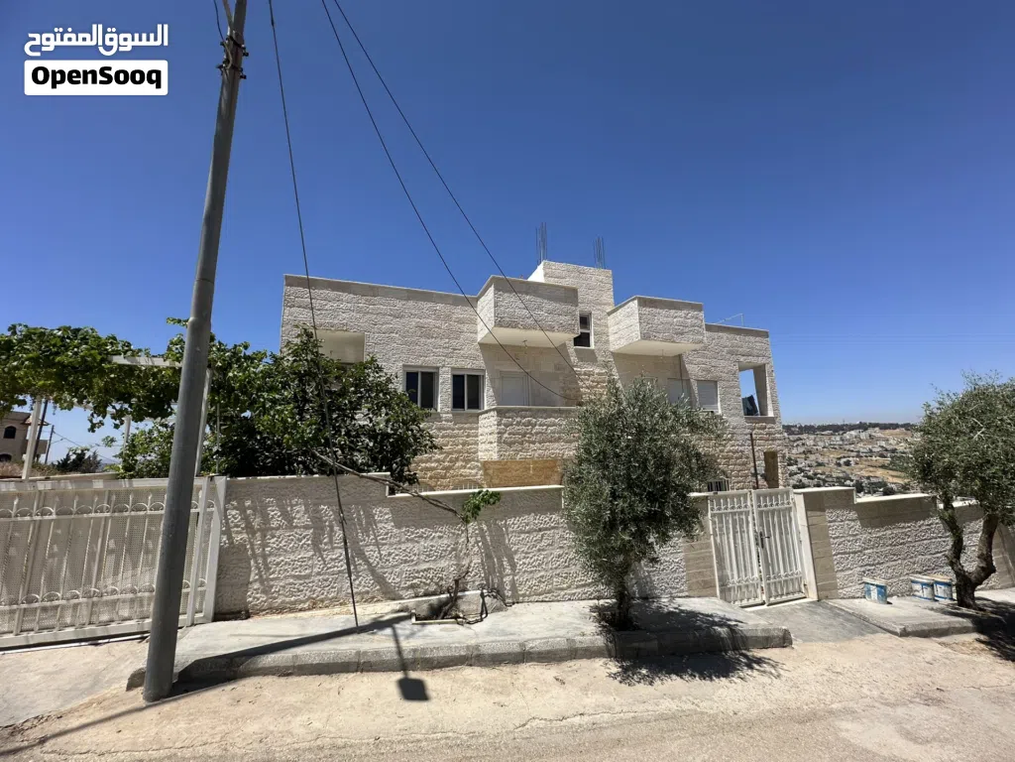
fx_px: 411
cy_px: 381
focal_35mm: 14
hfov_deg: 102.1
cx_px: 508
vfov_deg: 85.7
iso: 40
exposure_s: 1/2132
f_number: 2.2
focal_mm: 2.22
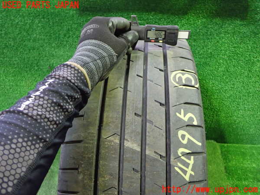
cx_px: 130
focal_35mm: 30
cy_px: 98
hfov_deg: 60.0
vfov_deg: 46.8
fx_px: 225
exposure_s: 1/30
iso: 800
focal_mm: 5.4
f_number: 2.3
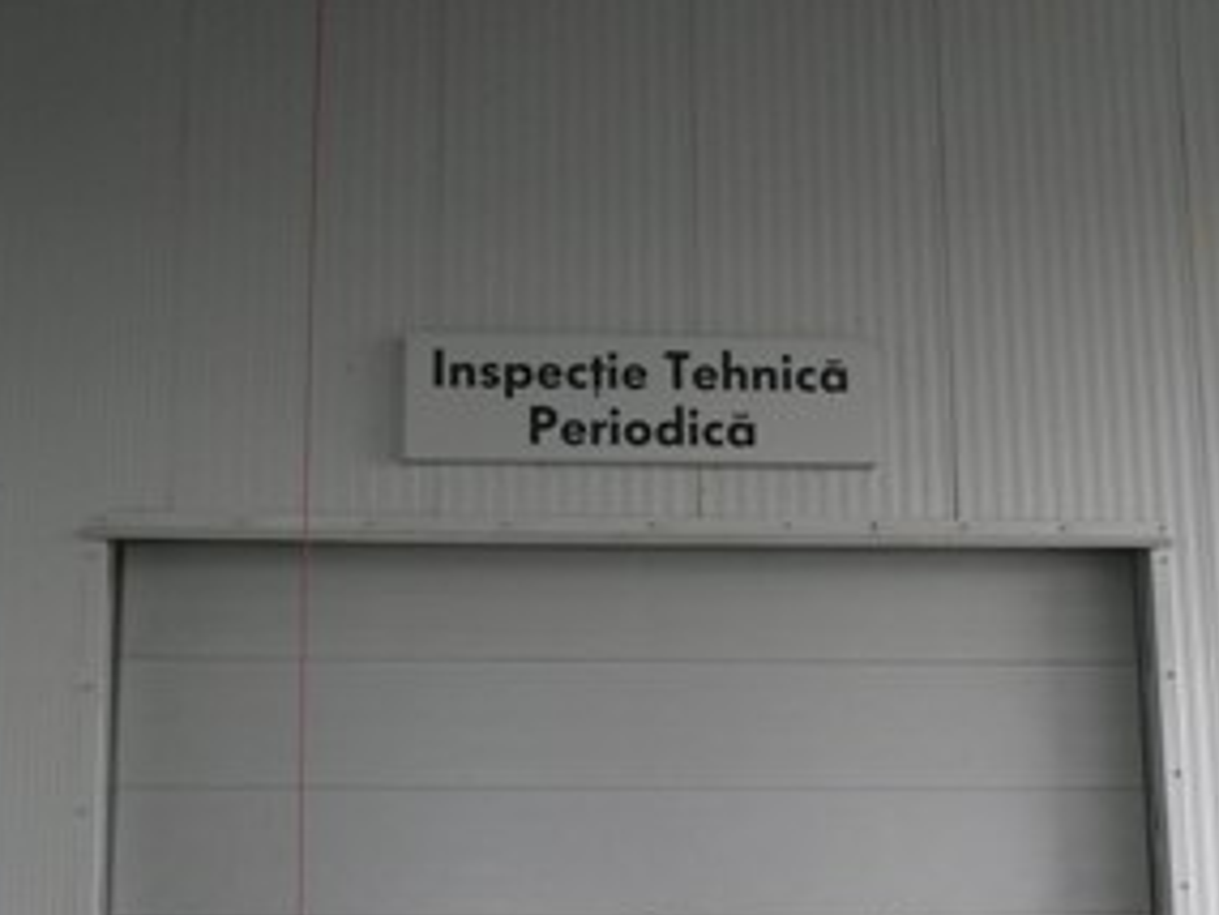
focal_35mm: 55
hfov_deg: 34.9
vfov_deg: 26.2
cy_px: 693
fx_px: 1938
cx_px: 620
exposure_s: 1/60
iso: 100
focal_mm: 5.8
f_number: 2.8
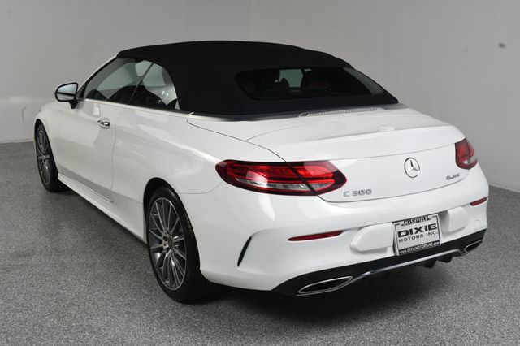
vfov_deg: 33.4
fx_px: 577
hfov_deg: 48.5
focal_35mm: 40
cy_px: 173
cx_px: 260
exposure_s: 1/160
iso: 100
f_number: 13
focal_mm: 27
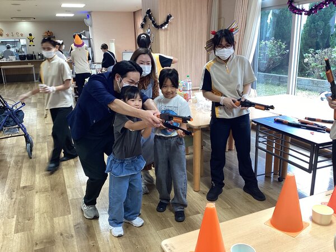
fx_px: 301
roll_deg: +1.2
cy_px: 126
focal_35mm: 31
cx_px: 168
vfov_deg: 45.4
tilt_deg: -15.6
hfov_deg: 58.4
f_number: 2.4
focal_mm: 3.3
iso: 80
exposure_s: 1/50
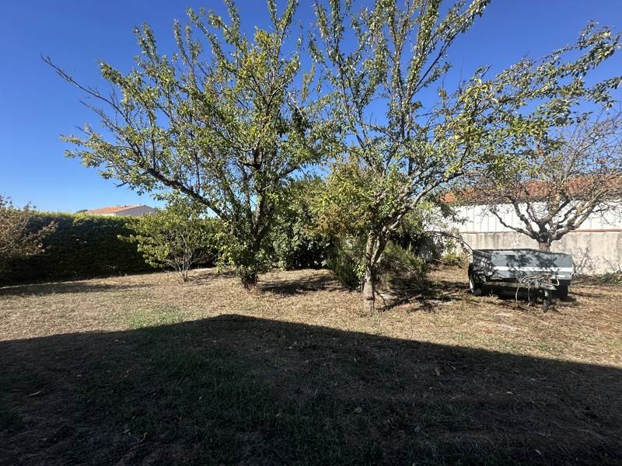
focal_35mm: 14
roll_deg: +0.3
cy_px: 233
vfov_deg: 85.7
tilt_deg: -1.8
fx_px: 252
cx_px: 311
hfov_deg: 102.1
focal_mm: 2.22
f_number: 2.2
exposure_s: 1/888
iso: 40
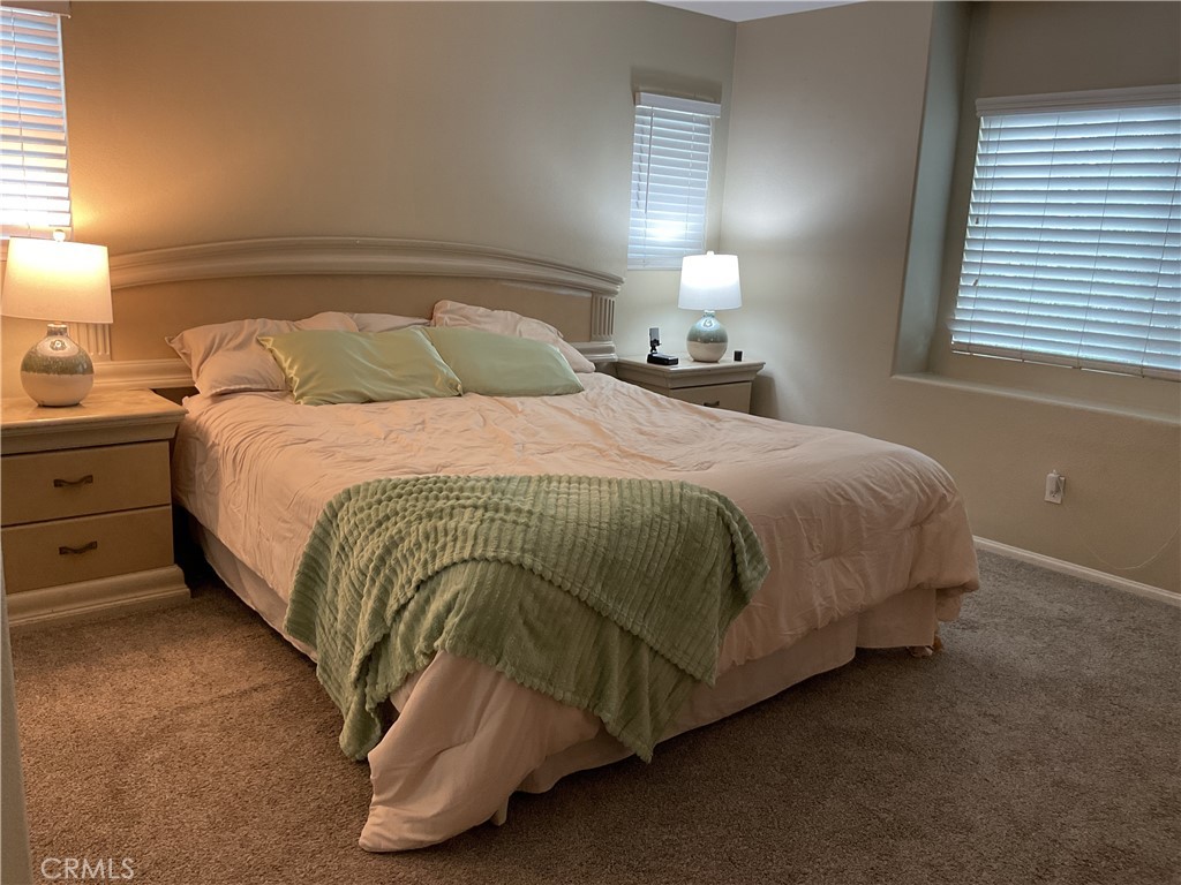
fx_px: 989
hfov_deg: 61.7
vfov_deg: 48.2
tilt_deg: -11.8
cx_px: 590
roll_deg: -1.9
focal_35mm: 29
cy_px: 442
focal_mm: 3
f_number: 1.8
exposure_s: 1/60
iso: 80
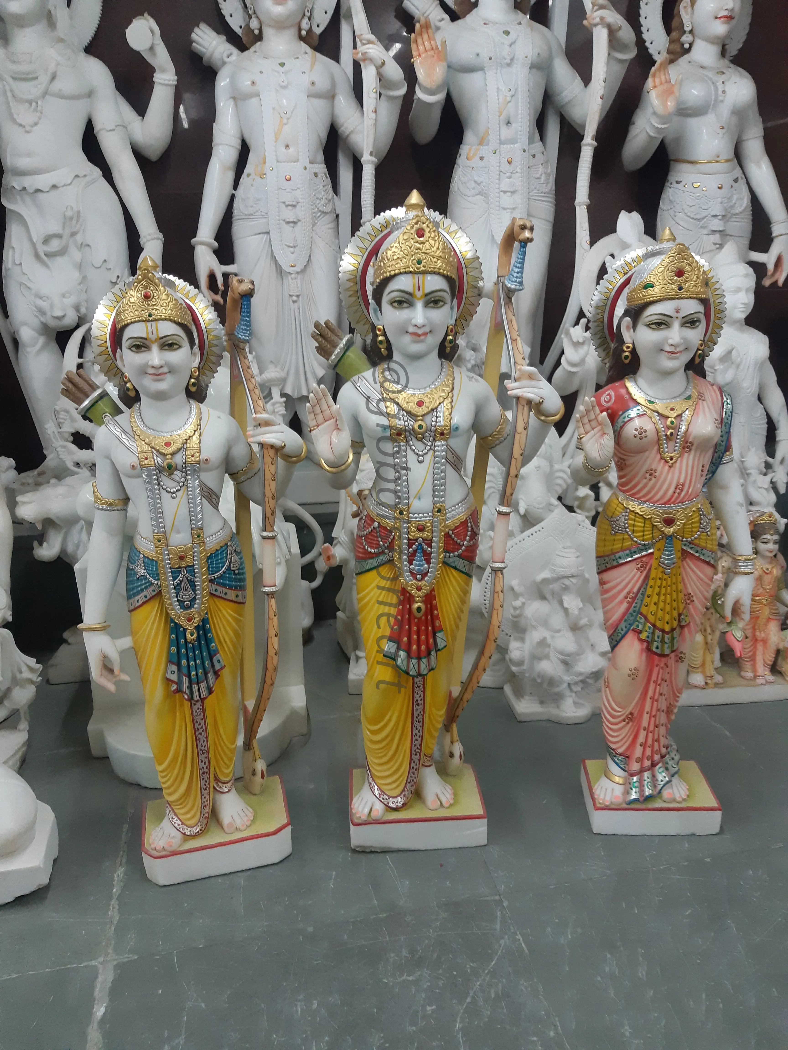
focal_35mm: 26
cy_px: 525
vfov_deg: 67.3
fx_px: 789
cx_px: 394
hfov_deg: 53.1
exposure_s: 1/33
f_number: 1.7
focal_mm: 3.93
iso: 250
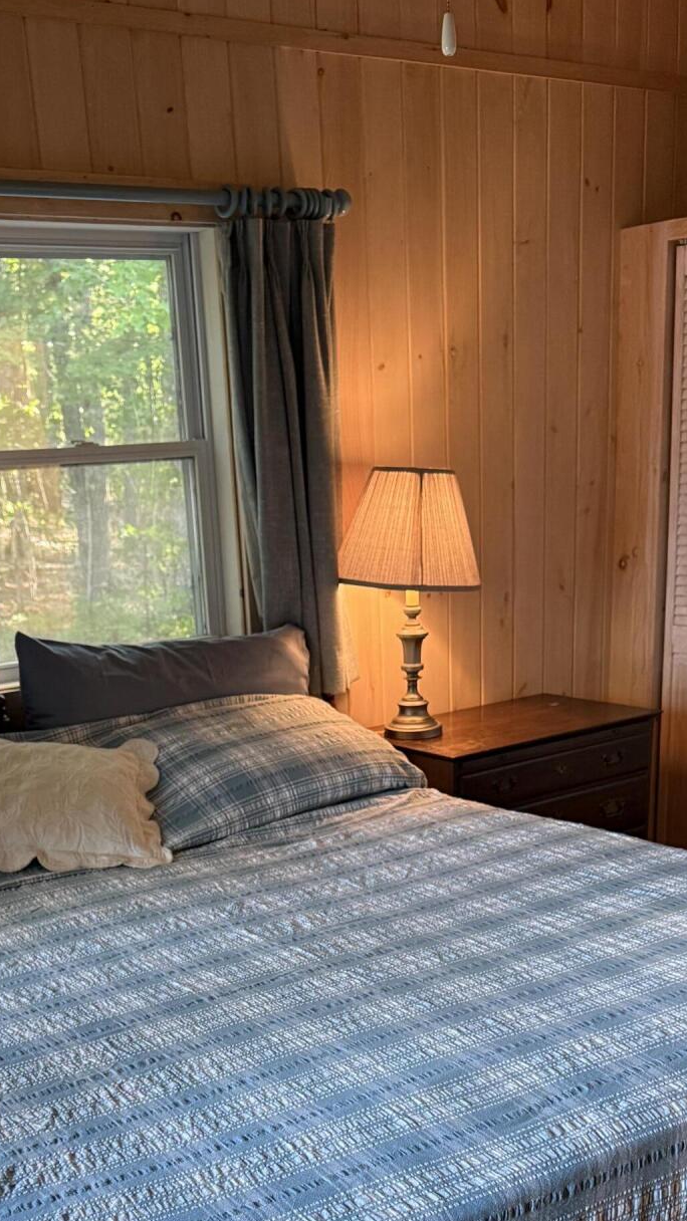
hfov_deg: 27.7
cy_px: 963
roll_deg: +2.6
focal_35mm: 43
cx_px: 292
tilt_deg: -20.7
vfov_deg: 45.2
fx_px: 1393
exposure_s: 1/60
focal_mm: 6.76
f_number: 1.78
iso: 320
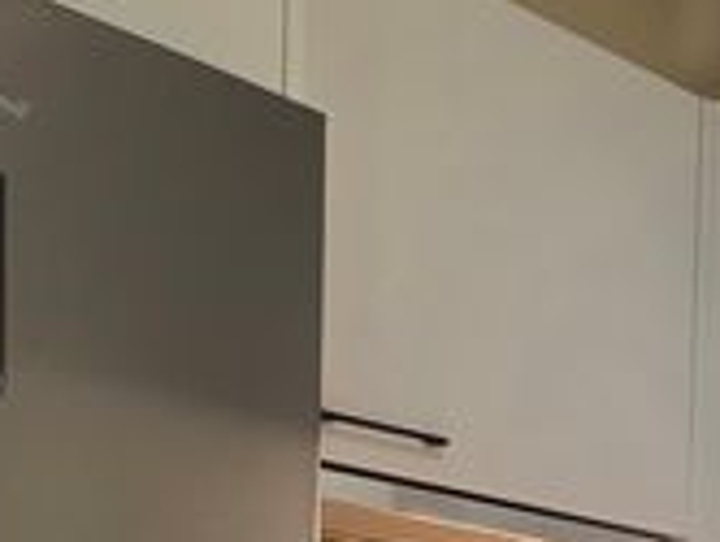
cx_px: 1201
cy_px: 893
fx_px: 1041
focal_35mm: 50
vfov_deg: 22.0
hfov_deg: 24.3
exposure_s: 1/50
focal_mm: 2.2
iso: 160
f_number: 1.9
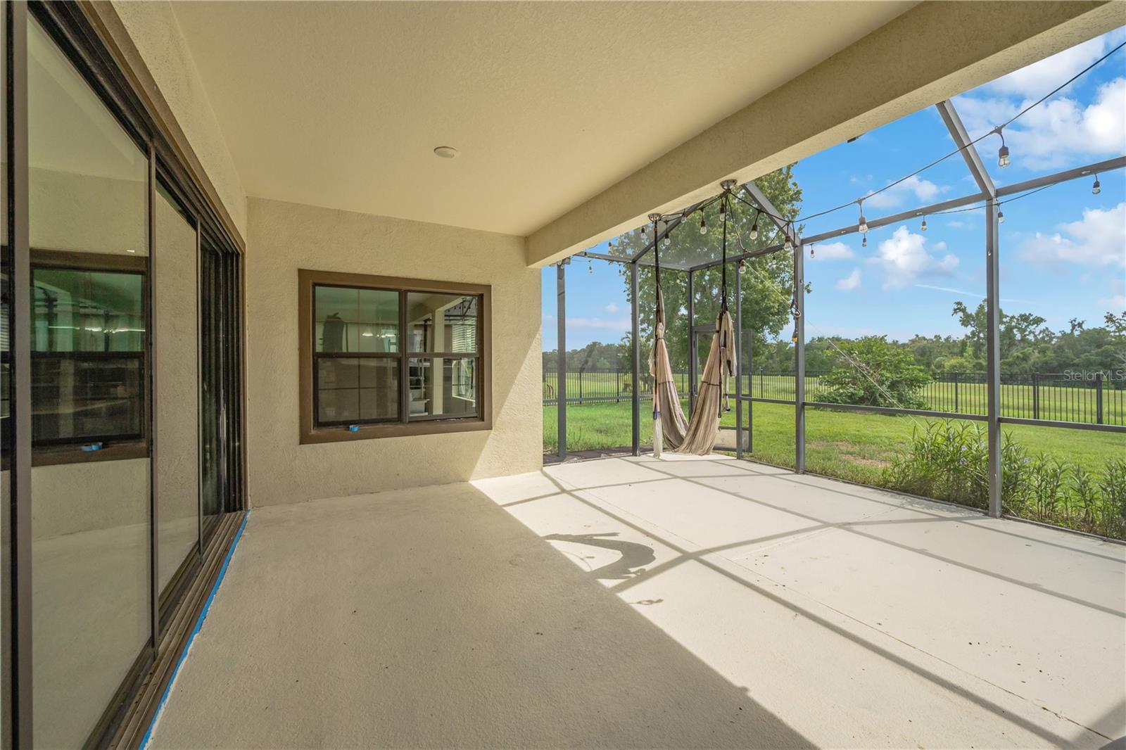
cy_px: 375
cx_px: 563
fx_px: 438
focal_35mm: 14
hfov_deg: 104.3
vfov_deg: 81.2
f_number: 8
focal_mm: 14
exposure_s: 1/400
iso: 250
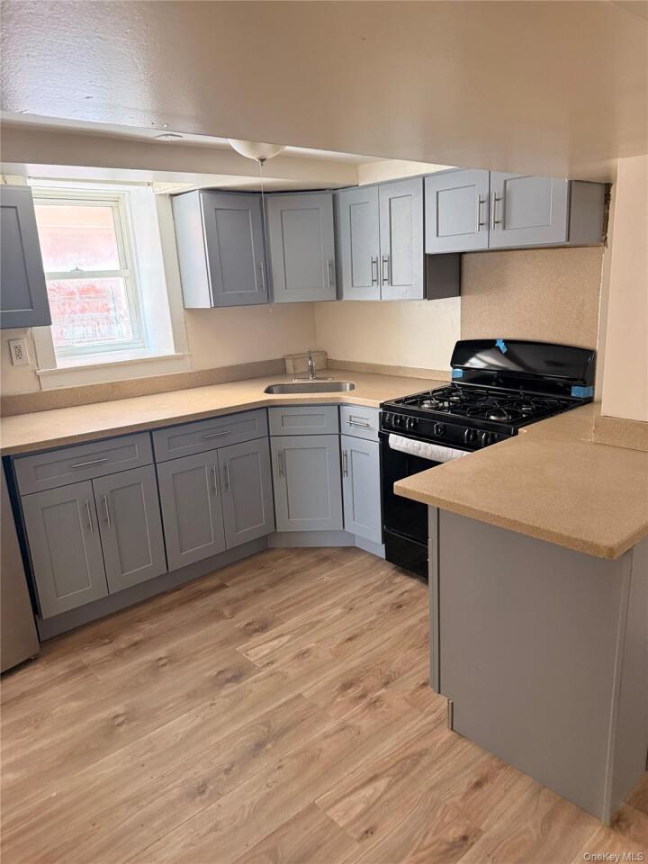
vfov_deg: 71.6
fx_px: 599
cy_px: 432
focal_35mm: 24
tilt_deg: -18.2
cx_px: 324
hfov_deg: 56.8
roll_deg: +1.1
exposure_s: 1/60
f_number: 1.78
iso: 400
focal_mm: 6.76
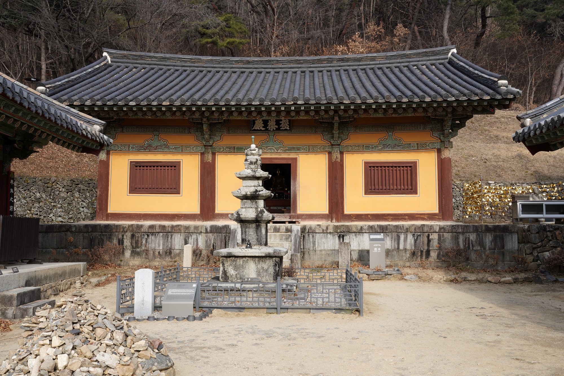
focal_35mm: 36
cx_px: 282
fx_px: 564
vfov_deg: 36.9
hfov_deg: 53.1
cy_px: 188
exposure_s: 1/100
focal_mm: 36
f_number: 18
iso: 400
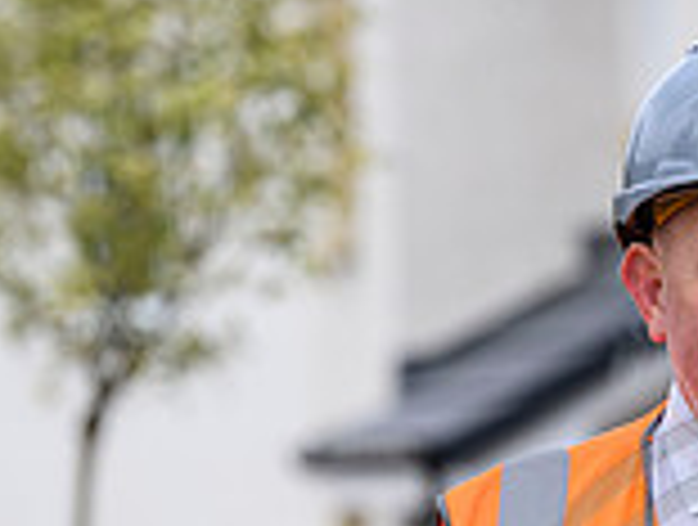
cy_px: 835
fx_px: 13440
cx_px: 959
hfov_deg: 3.0
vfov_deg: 2.2
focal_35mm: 665
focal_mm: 160
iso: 200
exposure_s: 1/400
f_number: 4.5
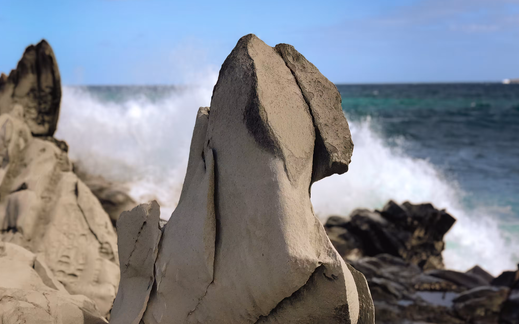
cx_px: 257
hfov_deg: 36.3
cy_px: 162
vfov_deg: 23.1
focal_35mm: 56
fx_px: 792
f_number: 2.4
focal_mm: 6
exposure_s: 1/850
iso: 16
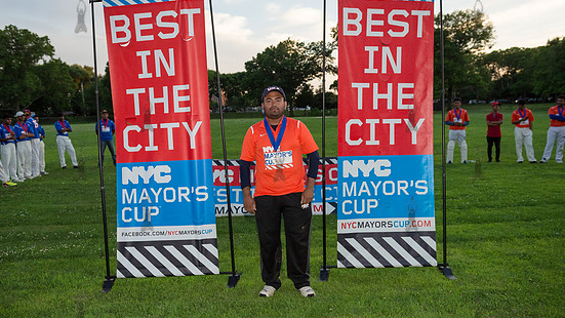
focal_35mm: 32
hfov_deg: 61.0
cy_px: 164
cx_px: 279
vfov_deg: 36.7
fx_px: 479
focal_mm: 29
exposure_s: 1/2000
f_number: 4
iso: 1600
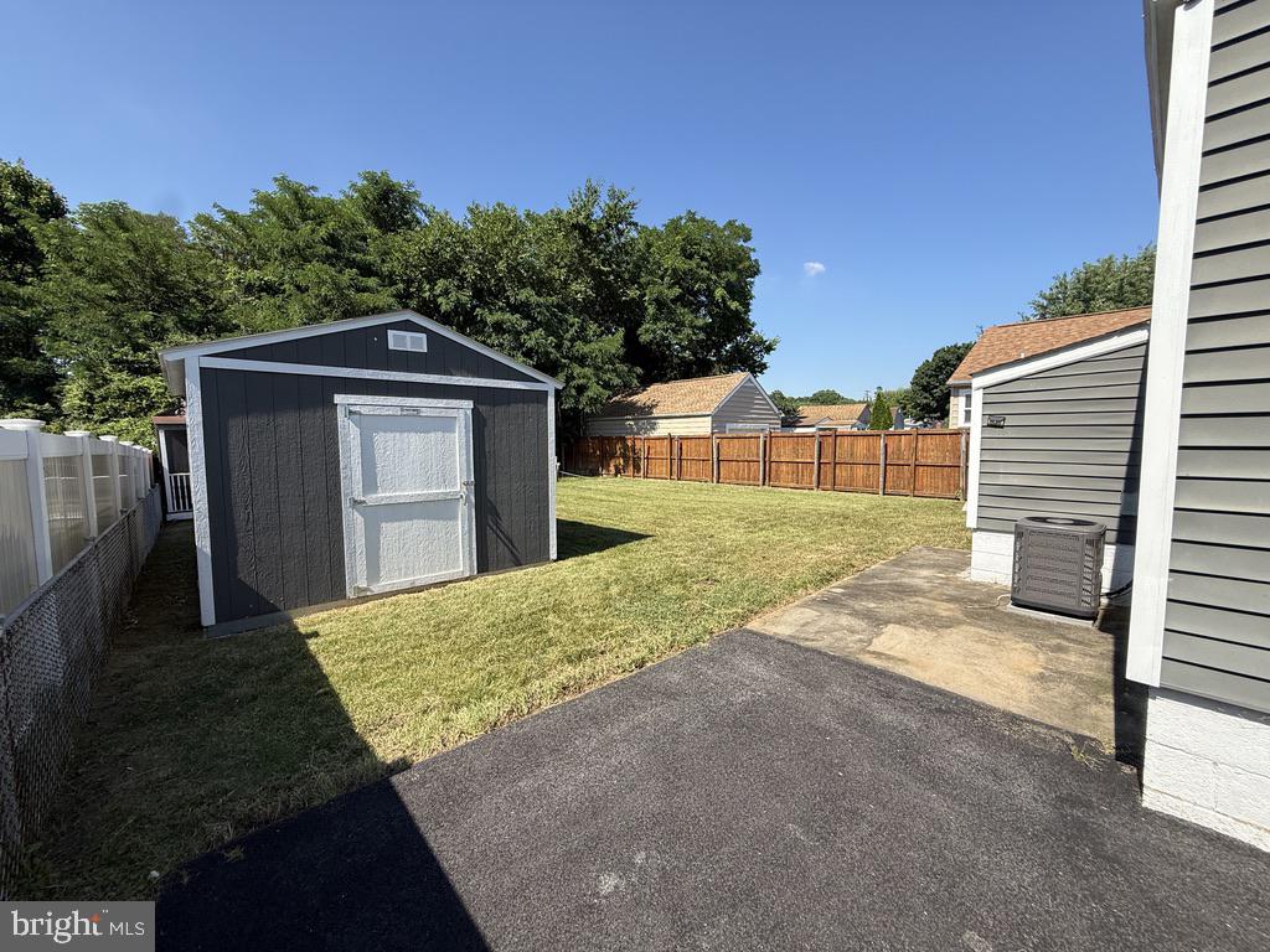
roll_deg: -0.1
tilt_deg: -4.2
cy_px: 476
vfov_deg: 85.7
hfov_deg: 102.1
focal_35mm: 14
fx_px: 514
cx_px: 635
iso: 50
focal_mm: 2.22
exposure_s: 1/1431
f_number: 2.2
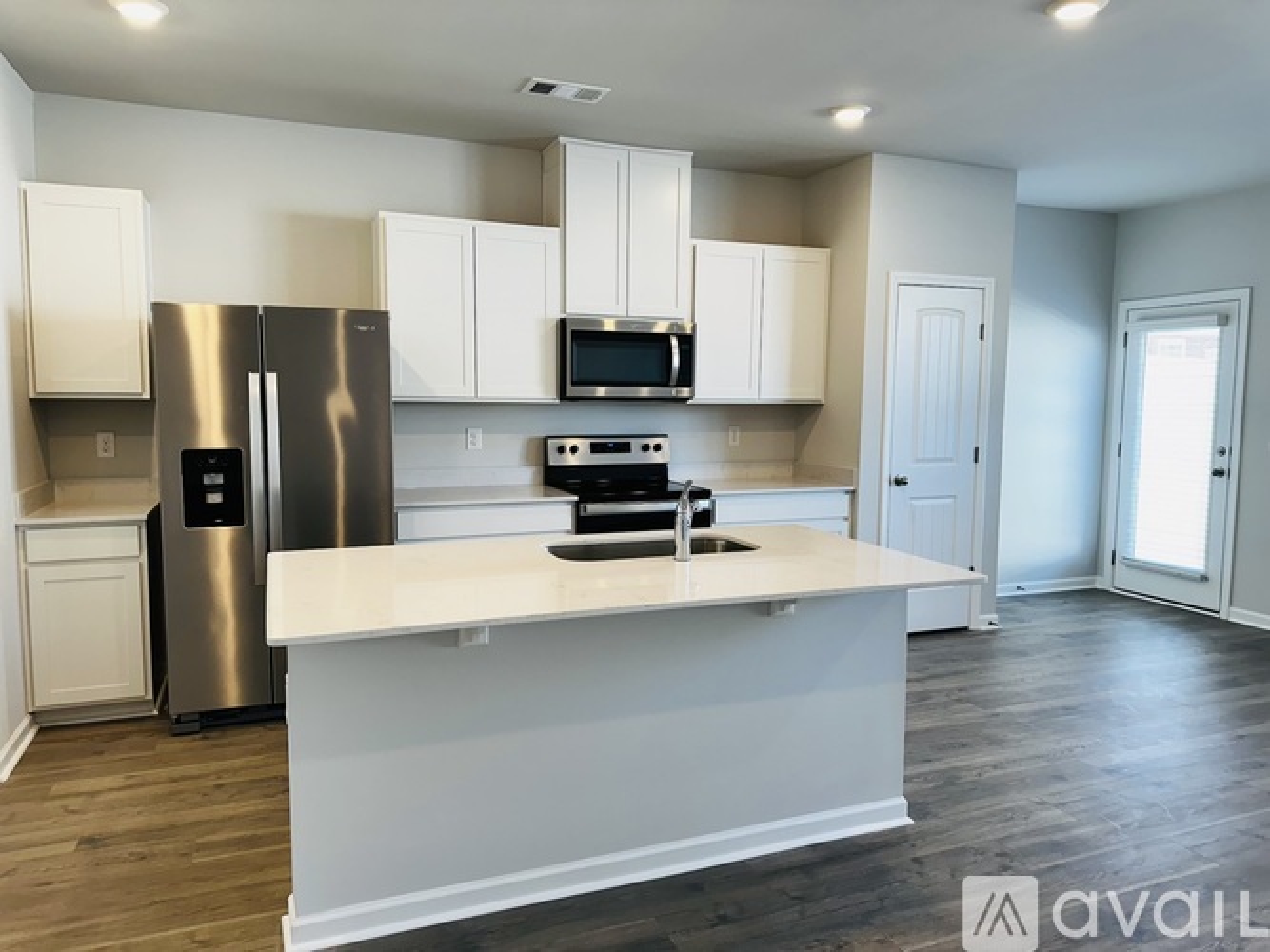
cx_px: 635
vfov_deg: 56.8
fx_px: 880
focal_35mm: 24
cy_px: 476
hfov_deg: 71.6
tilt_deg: -4.8
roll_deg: -0.6
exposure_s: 1/120
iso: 125
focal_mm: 6.86
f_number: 1.78
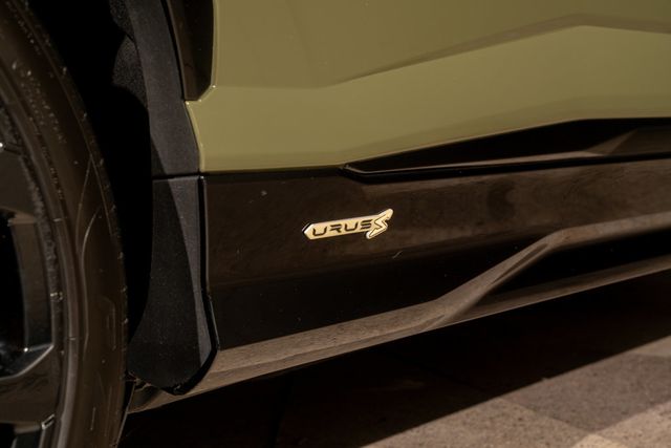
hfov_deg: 33.4
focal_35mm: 60
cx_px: 336
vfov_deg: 22.6
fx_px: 1119
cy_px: 224
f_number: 7.1
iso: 400
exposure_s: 1/50
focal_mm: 60
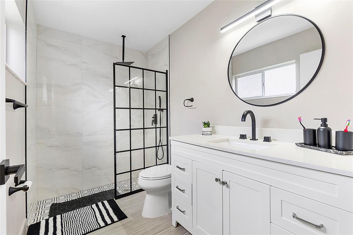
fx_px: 147
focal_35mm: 15
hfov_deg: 100.4
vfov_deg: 77.3
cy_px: 118
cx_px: 176
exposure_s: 1/20
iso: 250
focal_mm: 10
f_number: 8
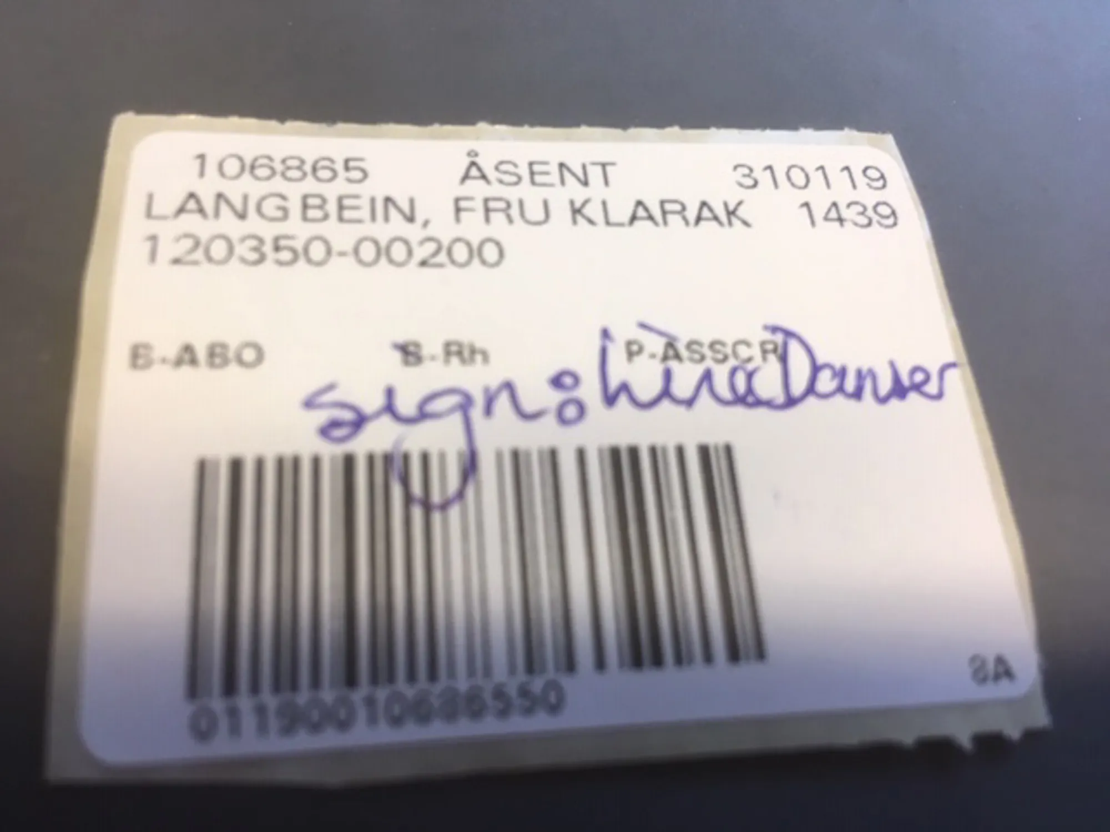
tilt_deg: -64.2
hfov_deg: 61.7
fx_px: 930
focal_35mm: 29
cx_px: 555
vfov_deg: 48.2
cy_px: 416
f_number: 2.2
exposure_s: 1/33
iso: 32
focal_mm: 4.15
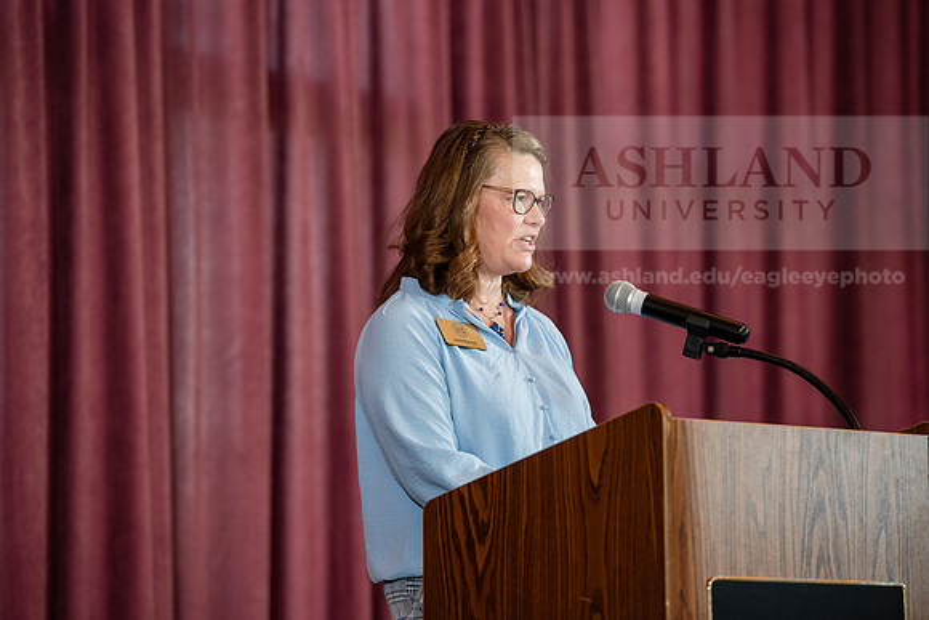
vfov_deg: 8.9
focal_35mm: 155
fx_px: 4001
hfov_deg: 13.2
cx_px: 464
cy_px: 310
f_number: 3.5
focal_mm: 155
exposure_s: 1/200
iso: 1250
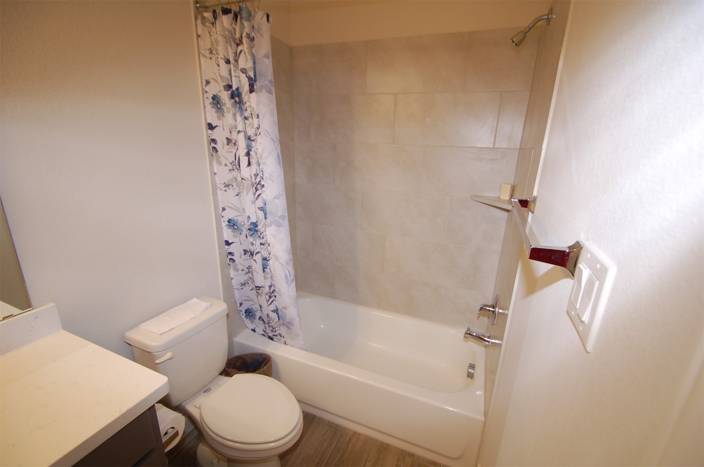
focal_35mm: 15
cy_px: 234
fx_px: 293
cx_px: 352
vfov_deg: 77.1
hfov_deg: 100.5
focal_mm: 10
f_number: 4
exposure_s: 1/60
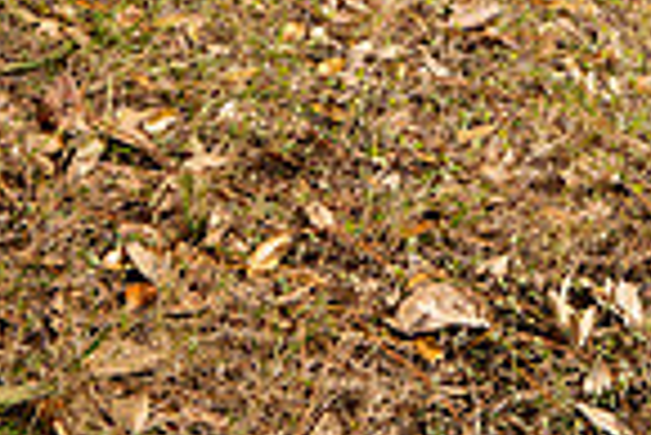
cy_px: -561
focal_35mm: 87
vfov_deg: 12.7
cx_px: 629
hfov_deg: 22.6
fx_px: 1575
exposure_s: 1/250
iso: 160
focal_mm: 28
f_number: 8
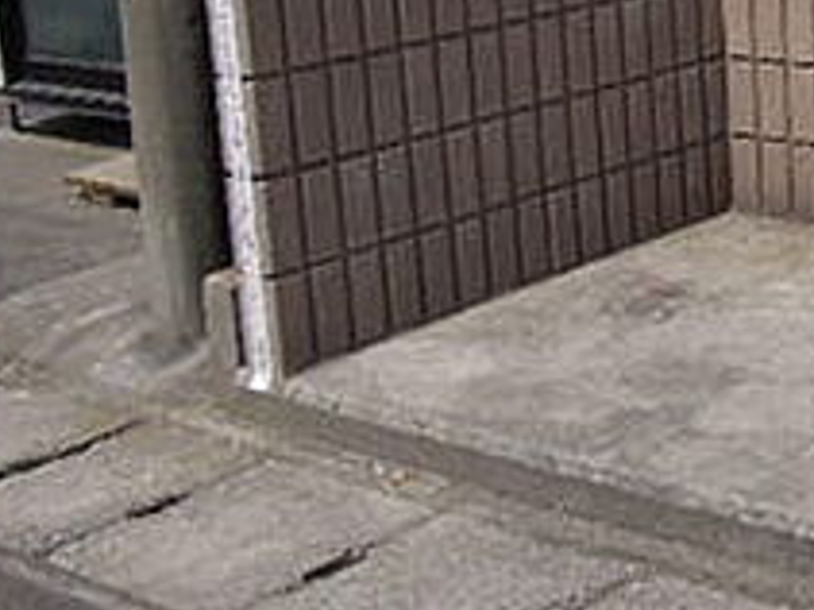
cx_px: 872
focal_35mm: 85
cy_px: 116
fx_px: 1998
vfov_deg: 17.2
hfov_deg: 21.9
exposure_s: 1/1600
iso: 160
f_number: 5
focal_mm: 5
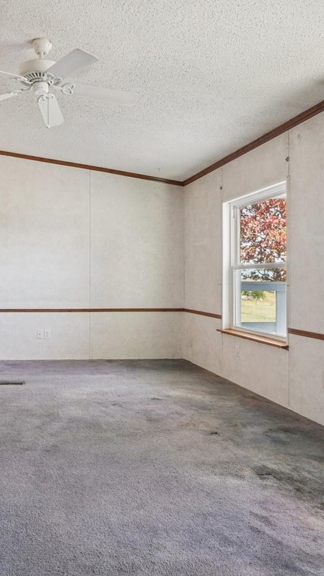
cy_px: 289
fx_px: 443
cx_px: 37
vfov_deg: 66.1
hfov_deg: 37.7
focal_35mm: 29
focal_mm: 12
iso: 400
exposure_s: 1/13
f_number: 8
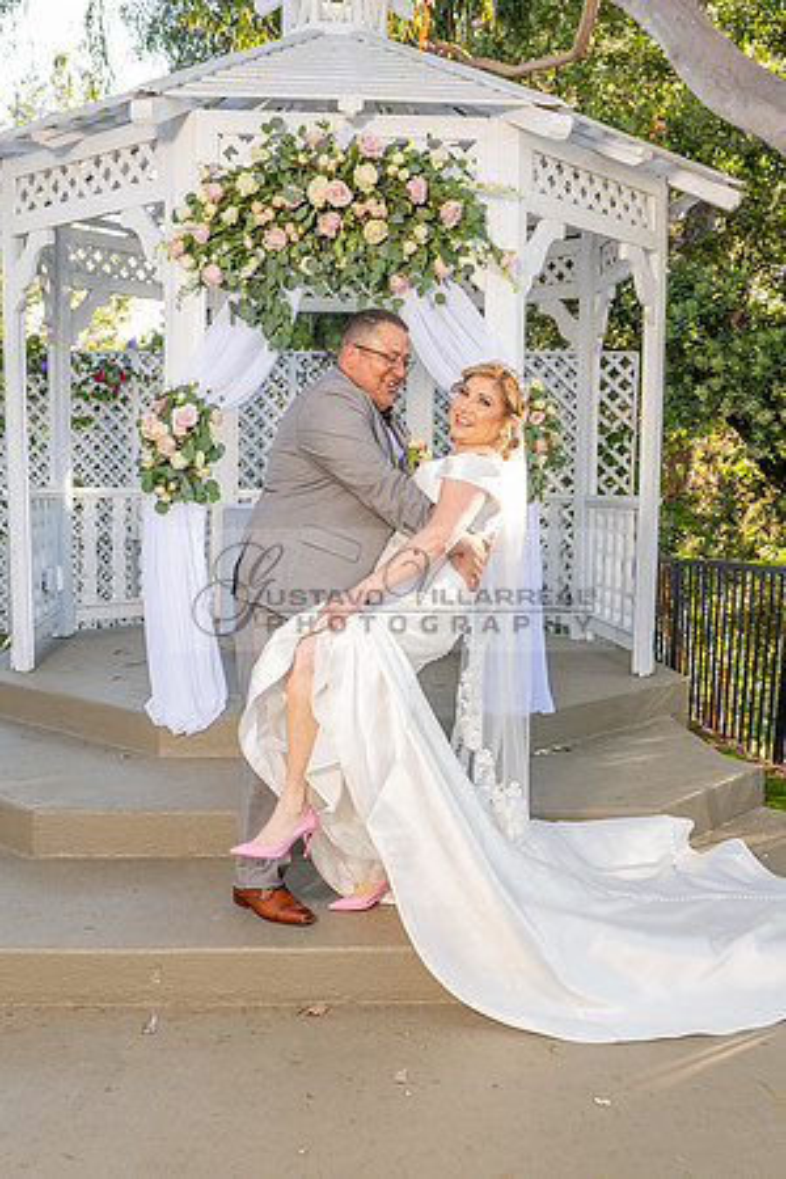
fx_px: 1212
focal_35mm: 37
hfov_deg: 35.9
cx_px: 339
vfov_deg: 51.9
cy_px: 587
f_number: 4.5
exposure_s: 1/200
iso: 250
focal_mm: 24
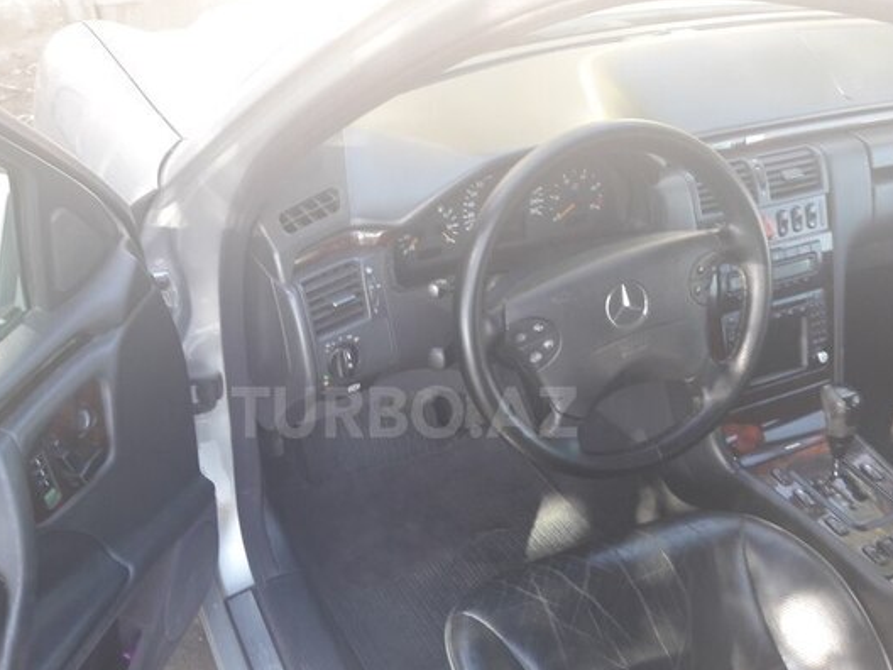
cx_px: 404
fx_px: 903
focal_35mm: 35
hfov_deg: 52.5
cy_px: 412
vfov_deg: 40.5
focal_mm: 3.7
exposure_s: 1/50
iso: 50
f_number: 1.9
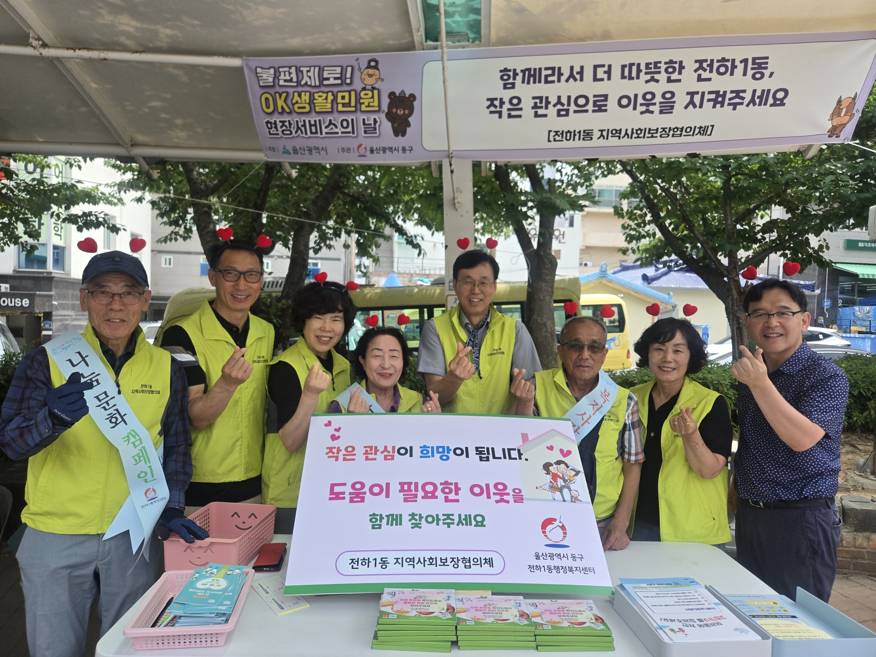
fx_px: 582
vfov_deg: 58.9
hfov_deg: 73.9
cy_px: 328
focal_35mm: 23
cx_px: 438
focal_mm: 5.4
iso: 80
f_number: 1.8
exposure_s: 1/1418
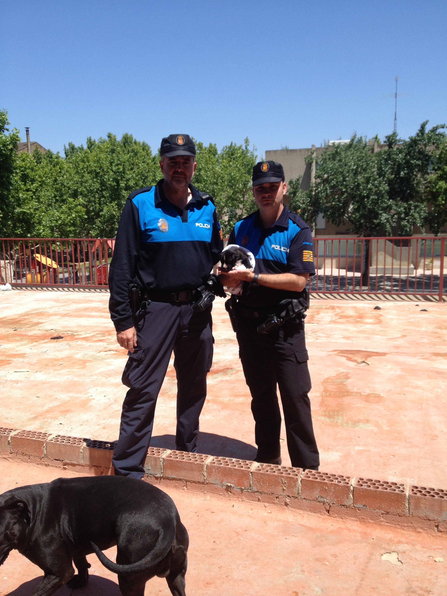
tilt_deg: -11.7
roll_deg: +2.2
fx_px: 603
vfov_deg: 52.6
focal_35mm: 35
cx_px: 224
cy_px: 298
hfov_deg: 40.7
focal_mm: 4.28
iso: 50
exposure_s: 1/1416
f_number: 2.4
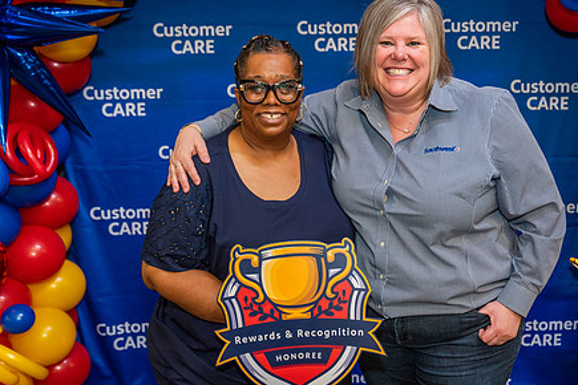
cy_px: 179
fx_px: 771
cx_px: 360
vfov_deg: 28.1
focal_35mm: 48
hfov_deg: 40.8
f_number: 4
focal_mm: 36
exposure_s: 1/160
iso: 1250
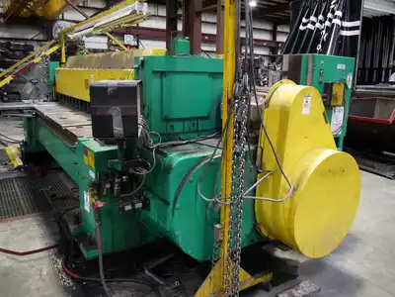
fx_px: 320
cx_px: 198
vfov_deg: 49.7
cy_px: 148
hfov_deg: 63.4
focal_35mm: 28
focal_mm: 14
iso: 1600
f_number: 3.5
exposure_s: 1/30
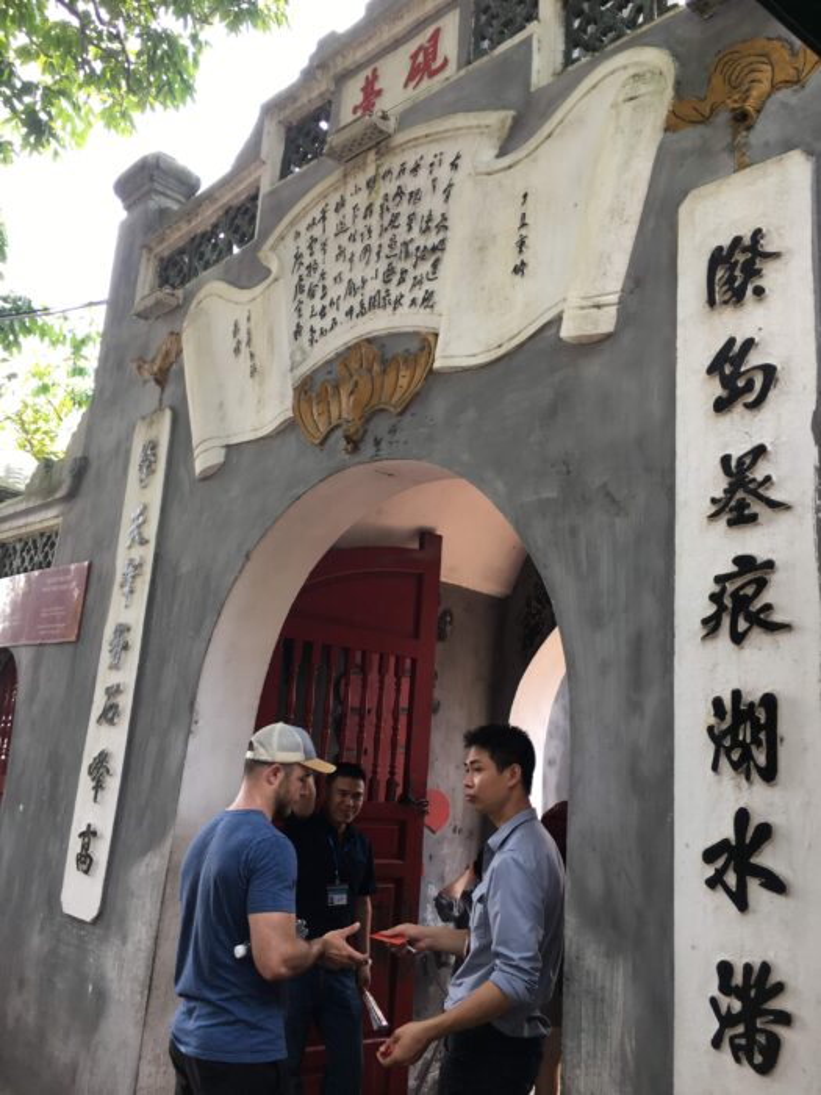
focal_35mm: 29
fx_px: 917
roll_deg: -4.7
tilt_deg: +12.8
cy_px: 548
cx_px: 410
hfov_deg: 48.2
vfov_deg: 61.7
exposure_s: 1/100
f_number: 2.2
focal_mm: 4.15
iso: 25
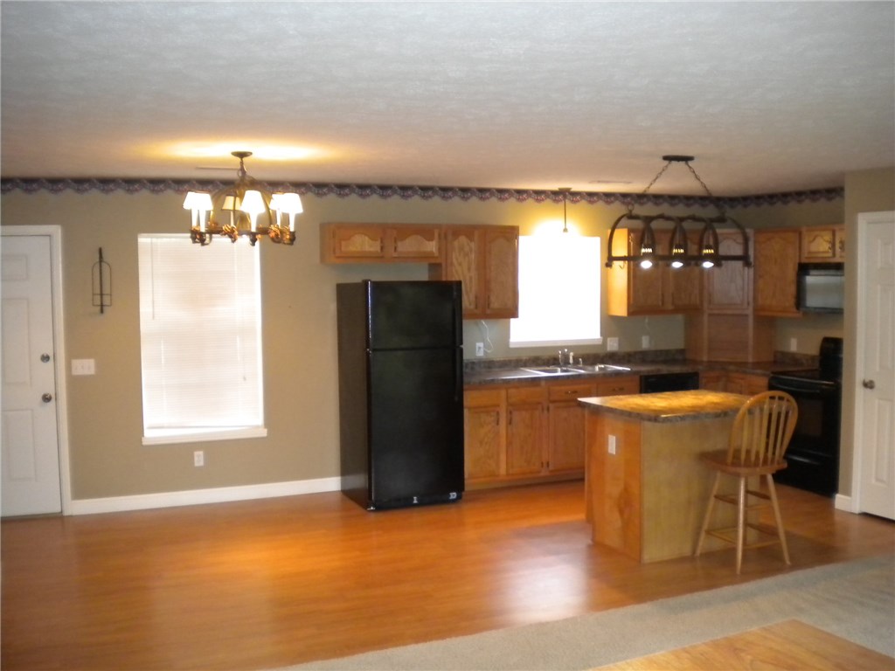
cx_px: 448
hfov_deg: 52.6
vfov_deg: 40.7
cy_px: 336
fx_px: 905
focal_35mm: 35
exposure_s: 1/32.8
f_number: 3.1
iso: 400
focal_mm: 6.3
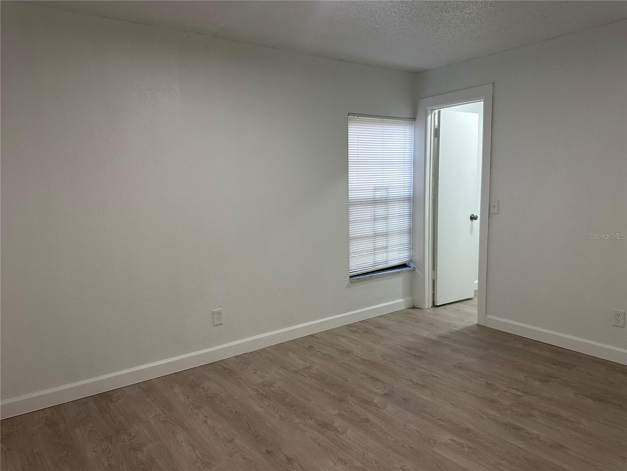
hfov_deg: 71.6
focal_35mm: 24
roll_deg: +1.4
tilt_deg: -8.2
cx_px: 314
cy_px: 236
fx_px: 435
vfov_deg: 56.8
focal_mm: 6.86
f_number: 1.78
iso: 200
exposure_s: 1/120
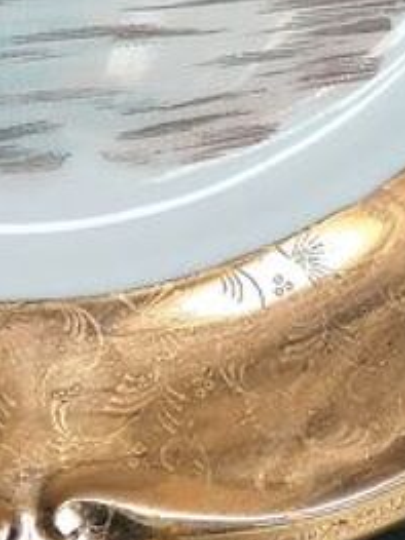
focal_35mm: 152
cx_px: 4
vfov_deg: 12.5
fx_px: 2373
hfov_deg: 9.7
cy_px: -194
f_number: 1.8
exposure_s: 1/50
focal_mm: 4.75
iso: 50
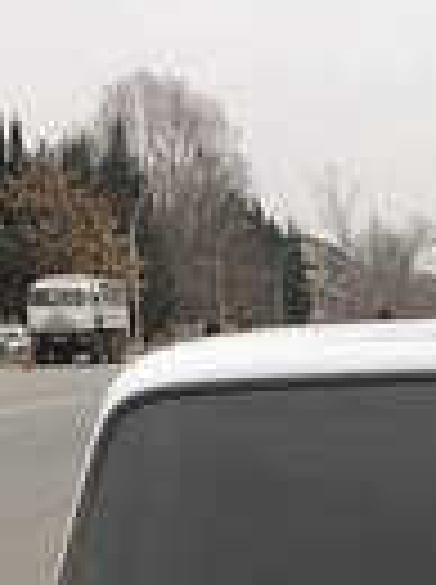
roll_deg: +1.4
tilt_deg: -13.8
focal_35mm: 111
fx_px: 1870
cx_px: 548
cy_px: 842
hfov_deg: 12.9
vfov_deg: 16.4
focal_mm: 4.15
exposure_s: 1/377
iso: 32
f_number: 2.2
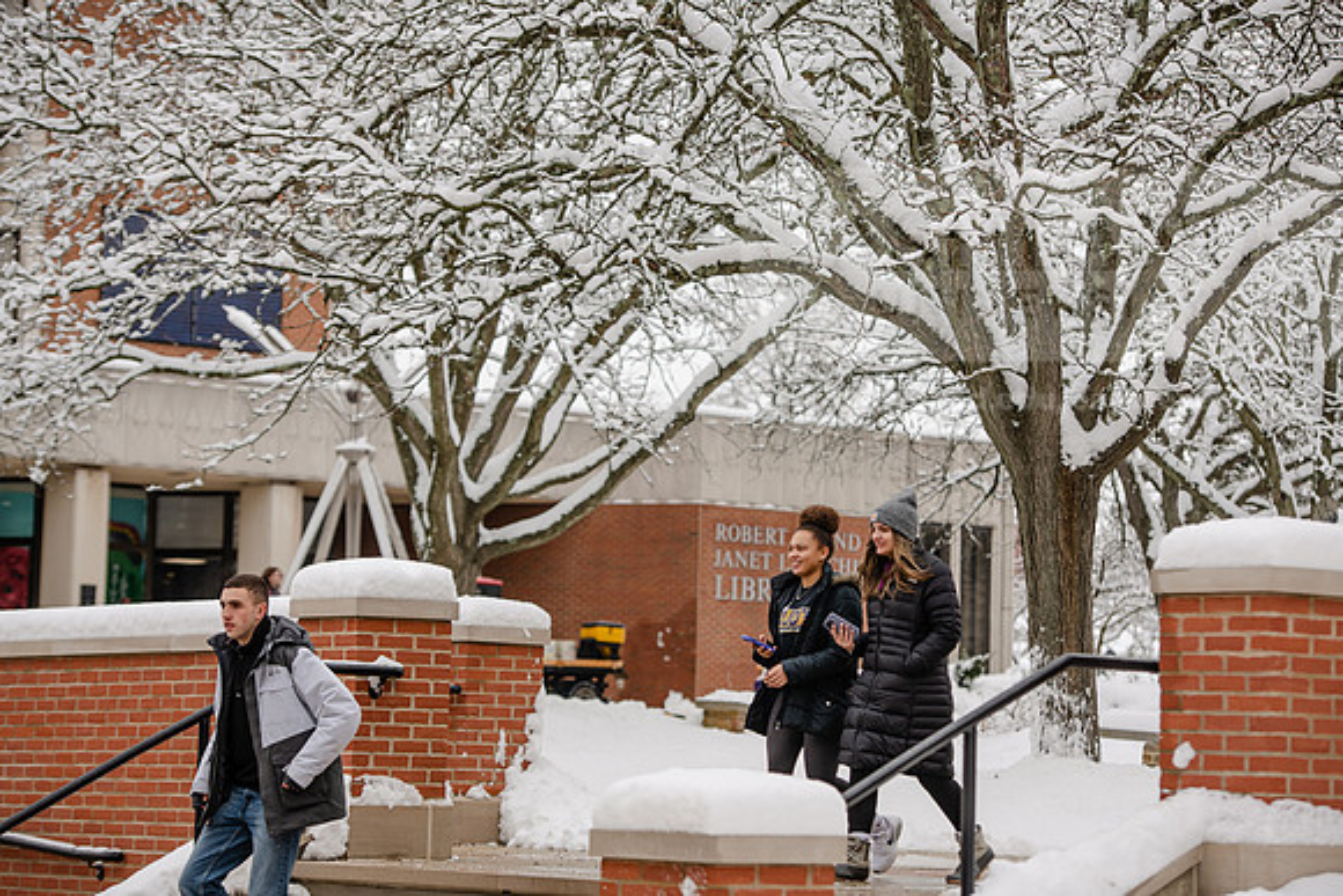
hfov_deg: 20.0
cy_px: 448
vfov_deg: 13.4
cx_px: 672
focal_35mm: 102
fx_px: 3806
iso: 100
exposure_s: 1/400
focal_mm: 102
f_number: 3.5
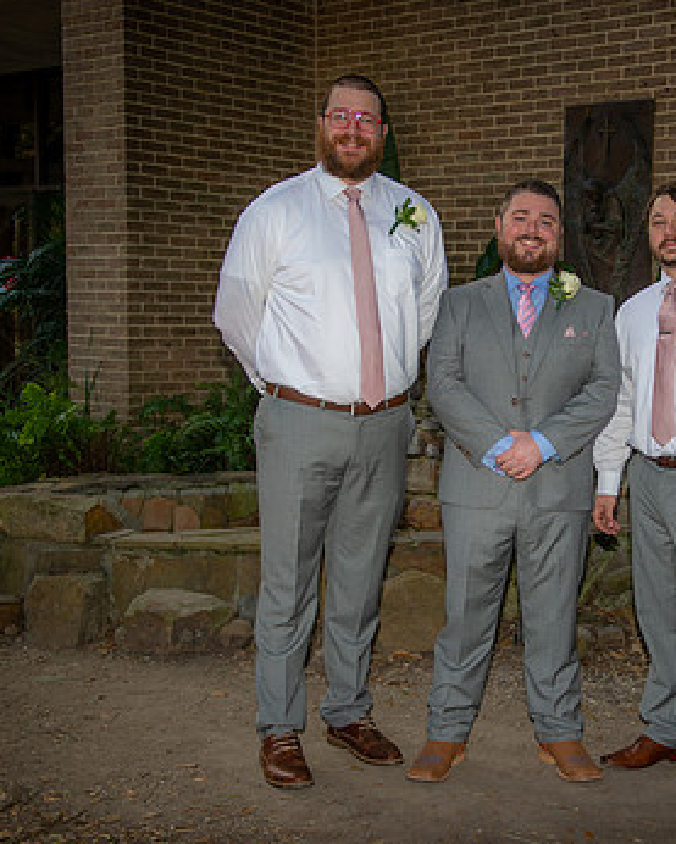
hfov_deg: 27.2
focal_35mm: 55
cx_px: 525
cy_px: 434
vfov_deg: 34.1
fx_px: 1375
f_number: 2.8
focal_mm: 35
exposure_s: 1/200
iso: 64
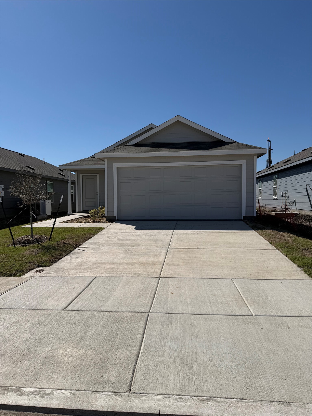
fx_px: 288
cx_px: 156
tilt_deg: -1.3
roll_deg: +0.1
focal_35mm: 24
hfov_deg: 56.8
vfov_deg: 71.6
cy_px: 208
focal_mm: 6.76
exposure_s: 1/11905
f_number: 1.78
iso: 80
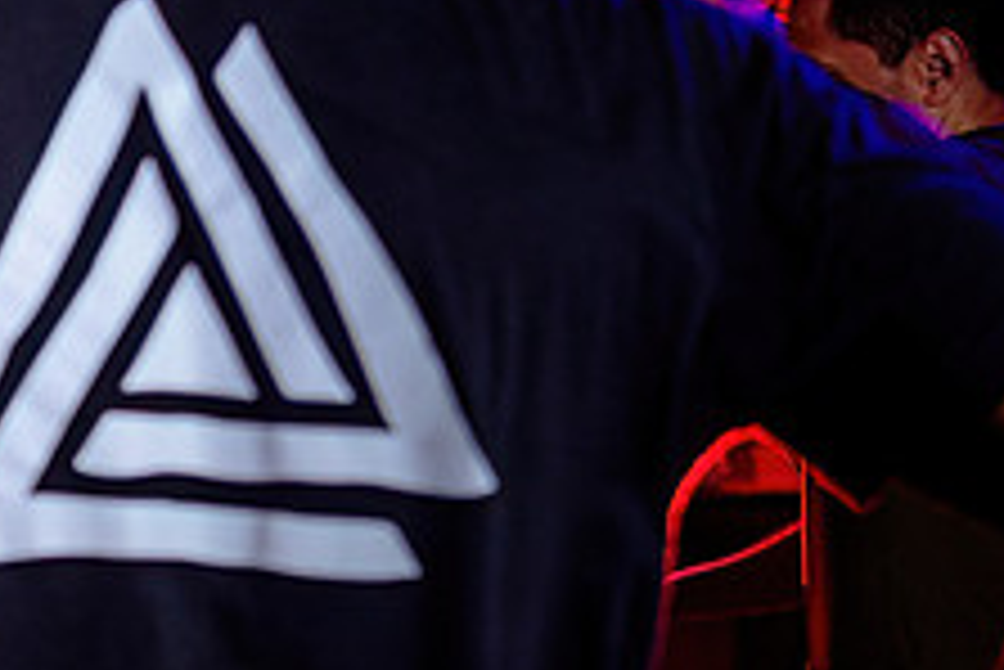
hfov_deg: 15.2
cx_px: -263
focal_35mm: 129
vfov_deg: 10.6
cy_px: 572
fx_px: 3600
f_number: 3.2
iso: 1000
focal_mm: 45
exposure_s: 1/60
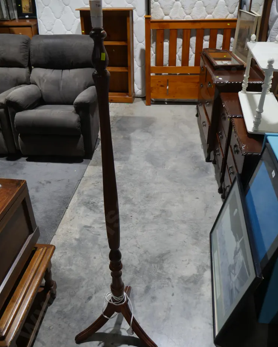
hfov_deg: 48.5
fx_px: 309
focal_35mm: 30
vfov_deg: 58.7
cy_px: 187
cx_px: 138
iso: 200
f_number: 3.5
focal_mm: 14
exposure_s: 1/60
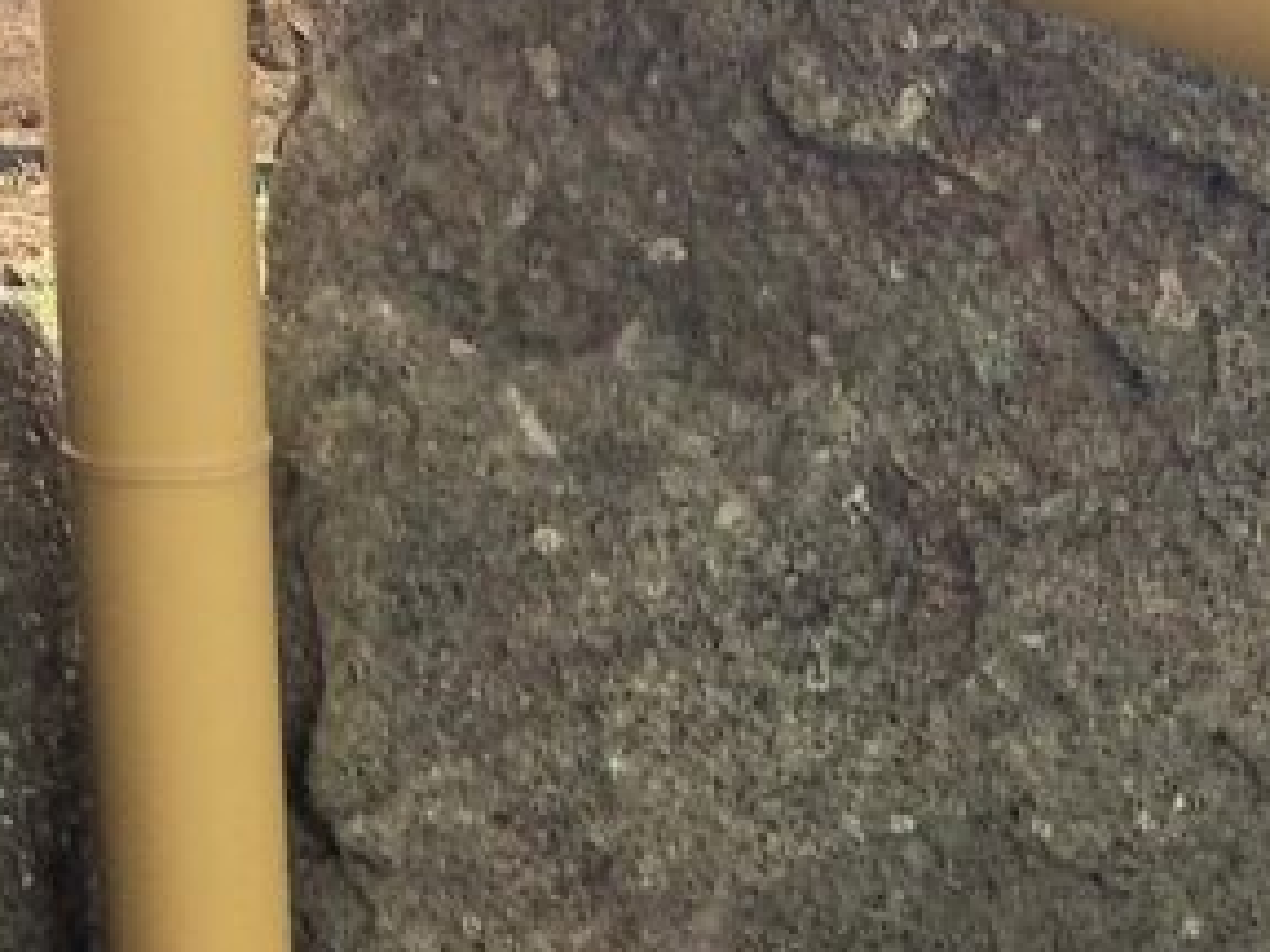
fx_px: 4439
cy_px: 1750
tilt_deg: -26.8
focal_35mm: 121
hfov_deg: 16.3
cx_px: 657
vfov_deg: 11.3
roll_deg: -1.2
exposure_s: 1/154
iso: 32
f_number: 2.2
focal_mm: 4.15
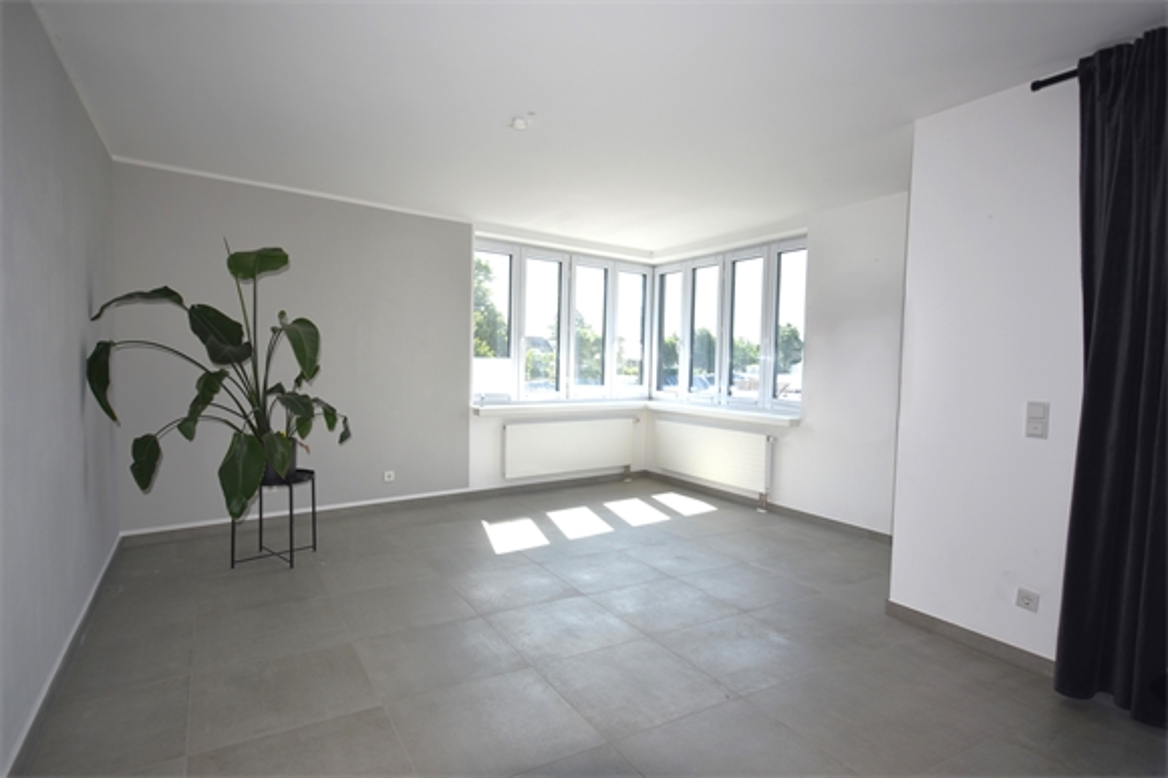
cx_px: 584
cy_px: 389
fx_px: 616
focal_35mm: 19
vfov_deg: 64.5
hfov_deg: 86.9
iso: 140
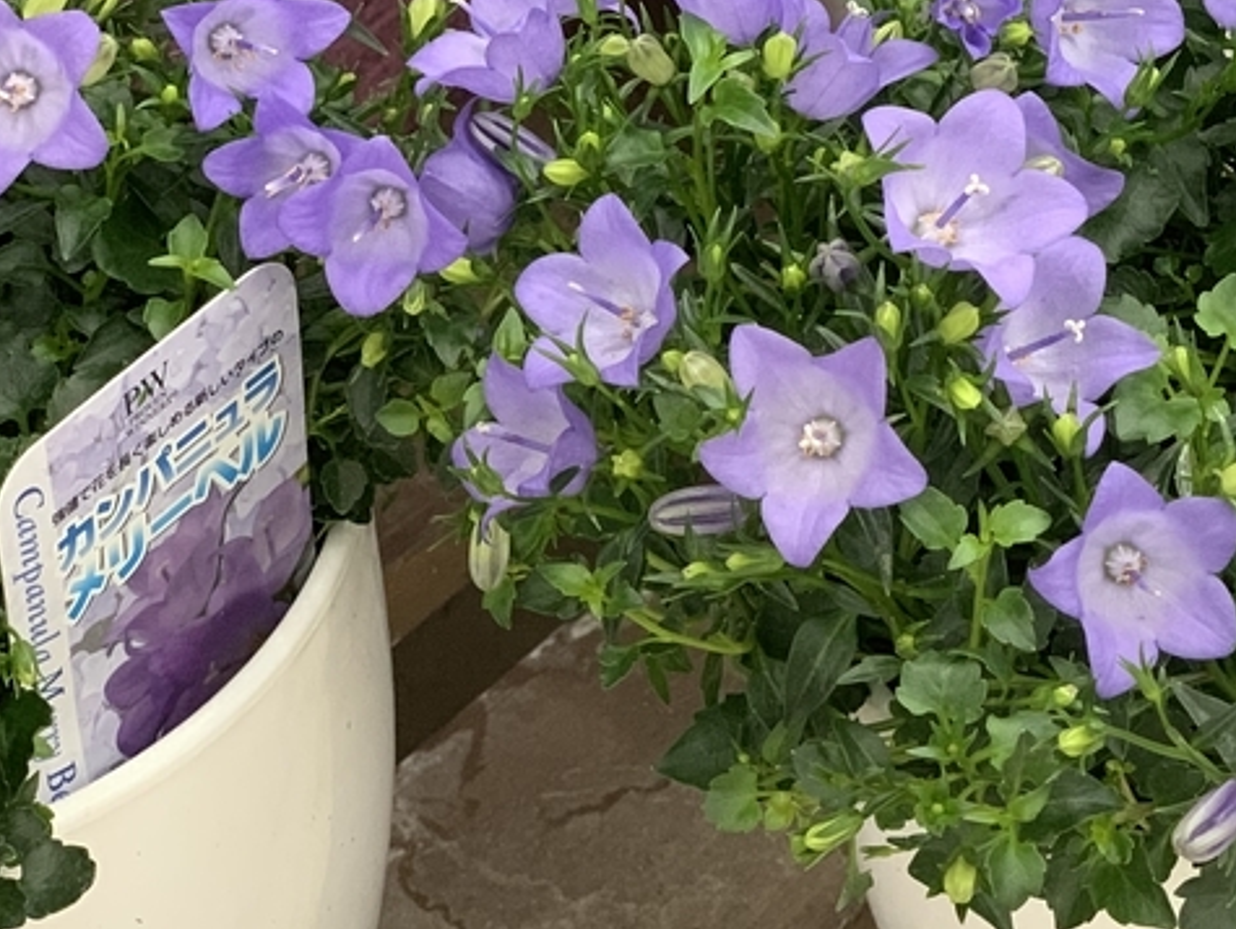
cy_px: 226
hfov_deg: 17.1
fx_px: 4002
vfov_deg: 13.2
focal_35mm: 112
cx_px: 1252
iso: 200
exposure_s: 1/60
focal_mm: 6
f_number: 2.4
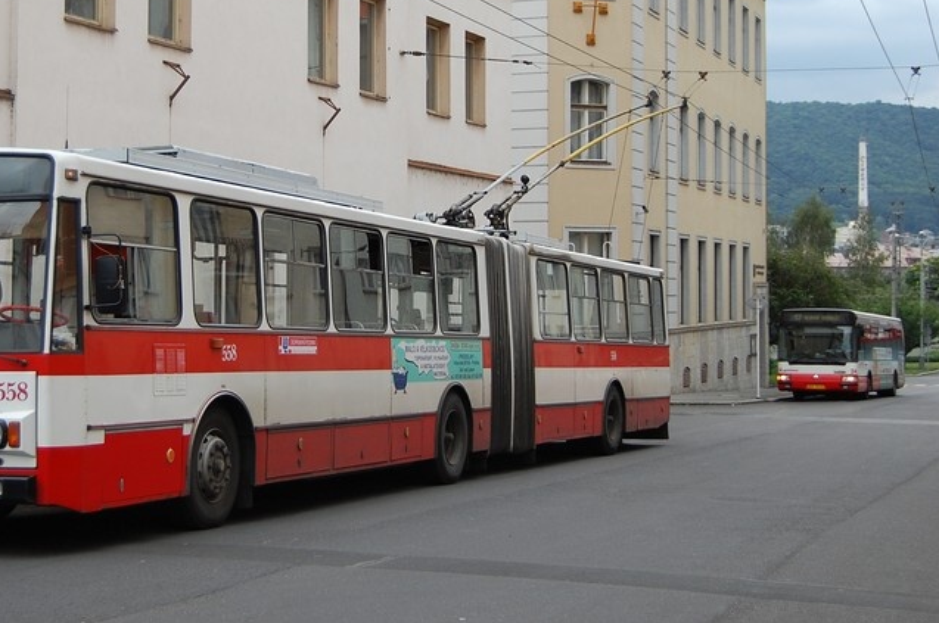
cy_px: 206
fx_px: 1712
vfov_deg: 20.6
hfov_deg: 30.5
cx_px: 318
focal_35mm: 66
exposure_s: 1/1000
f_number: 4.5
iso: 360
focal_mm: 31
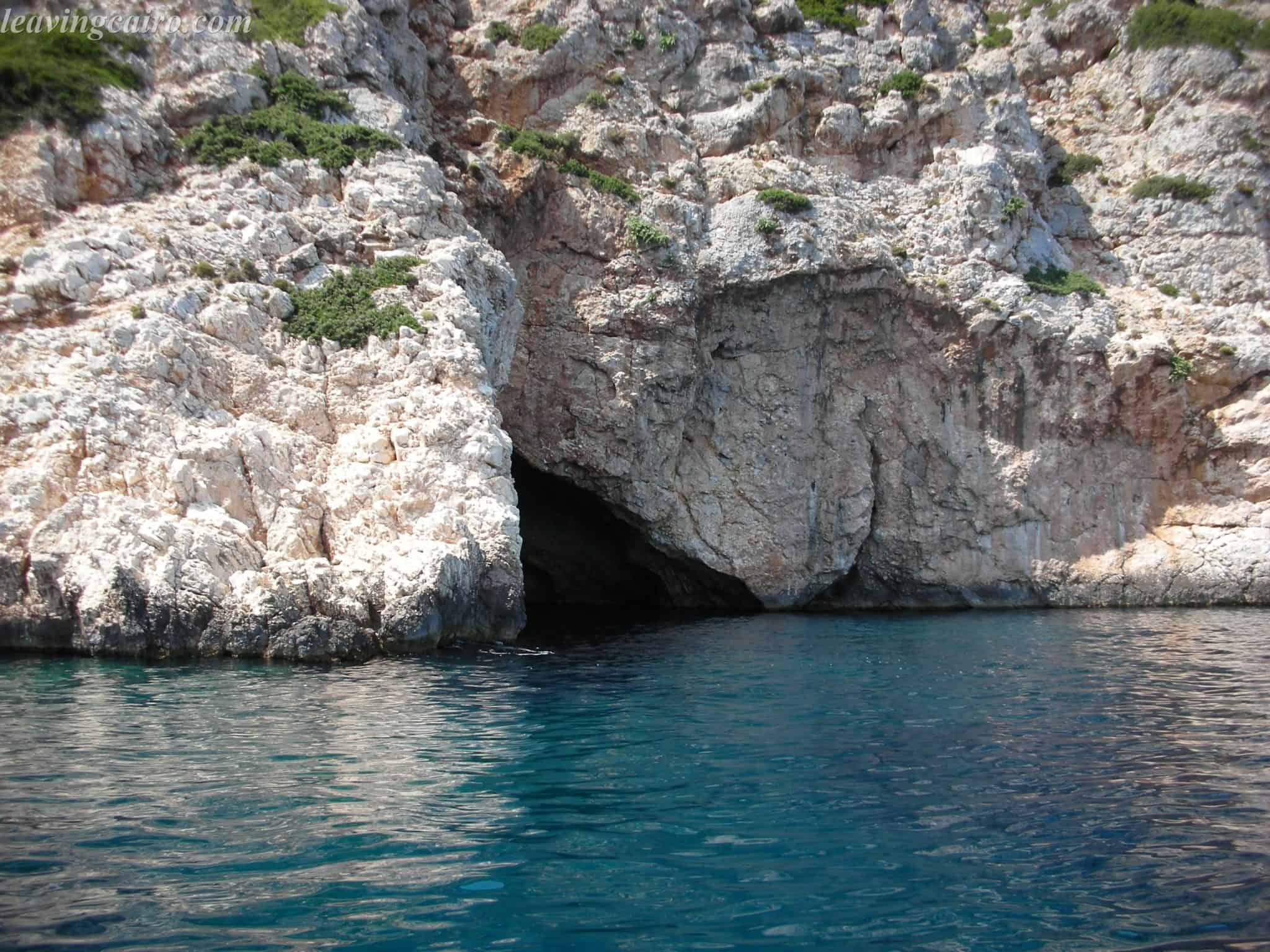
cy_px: 476
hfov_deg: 52.6
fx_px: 1284
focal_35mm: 35
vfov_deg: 40.7
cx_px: 635
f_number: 3
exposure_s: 1/276
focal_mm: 5.8
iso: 50
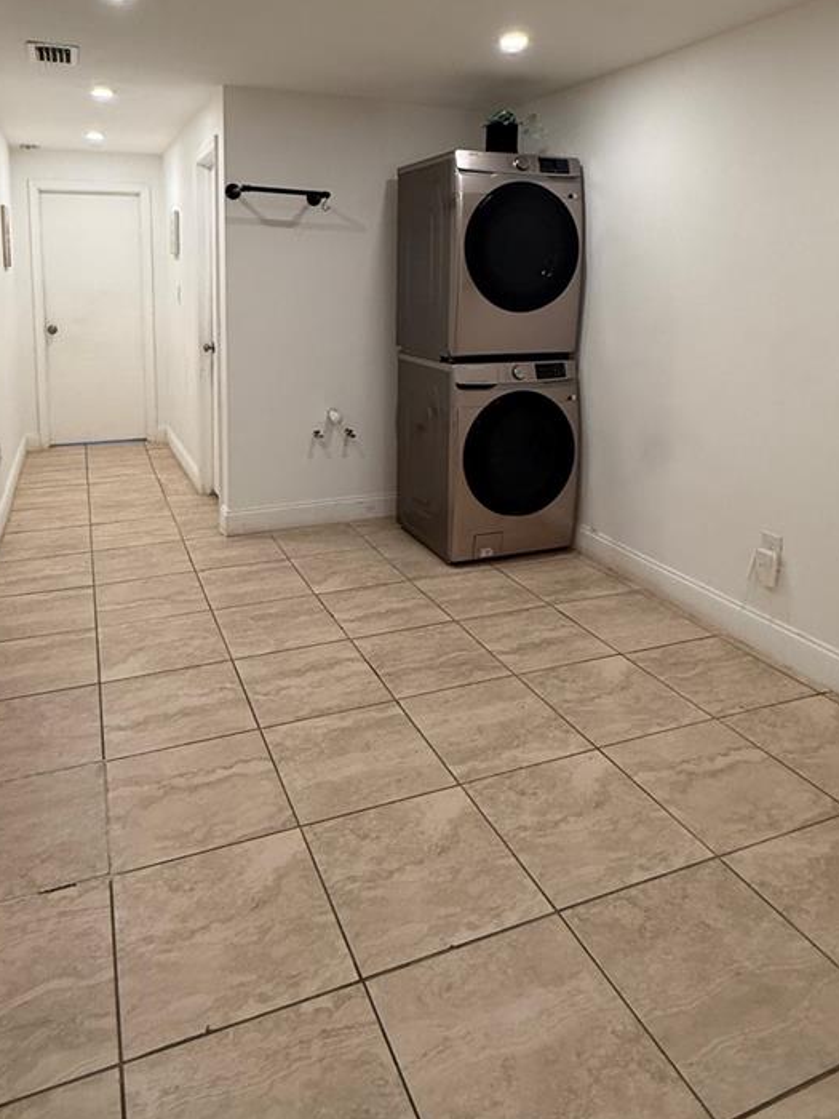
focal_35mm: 24
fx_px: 776
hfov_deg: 56.6
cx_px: 366
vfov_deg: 69.2
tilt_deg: -5.8
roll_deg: -1.1
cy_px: 356
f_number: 2.2
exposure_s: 1/120
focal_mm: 2.22
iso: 250
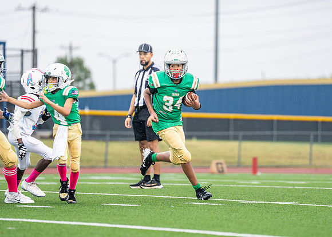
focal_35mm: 257
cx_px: 183
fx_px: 2421
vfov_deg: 5.6
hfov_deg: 7.8
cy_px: 105
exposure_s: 1/1000
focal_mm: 200
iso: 500
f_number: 2.8
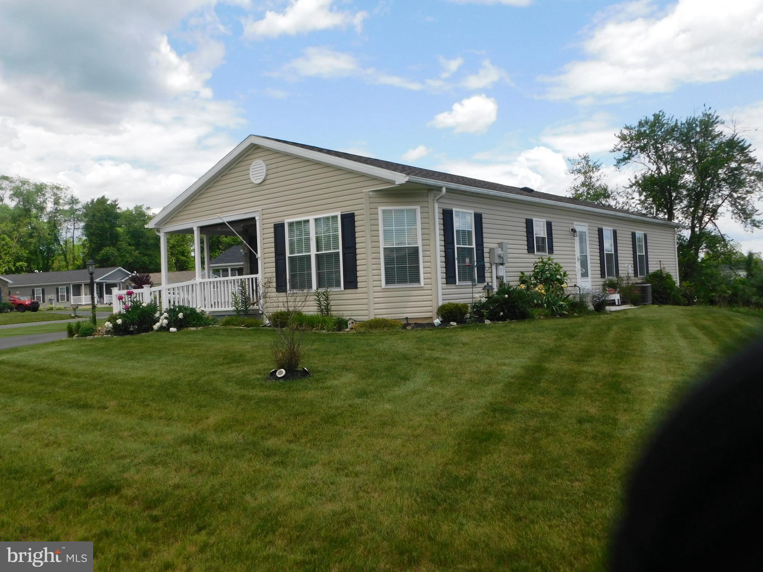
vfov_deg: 46.8
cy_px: 286
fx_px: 661
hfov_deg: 60.0
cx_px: 382
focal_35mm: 30
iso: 125
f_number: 3.2
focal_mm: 5.3
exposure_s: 1/1250
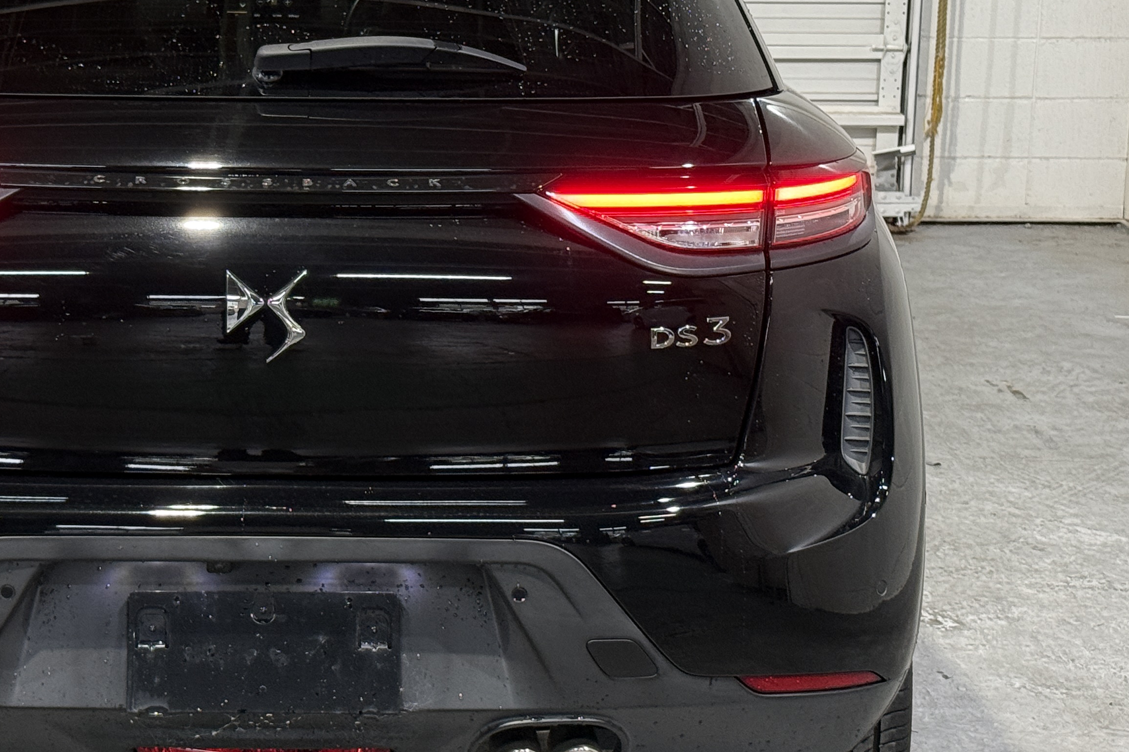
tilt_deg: -10.8
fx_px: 2728
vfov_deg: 15.7
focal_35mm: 87
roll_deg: -0.6
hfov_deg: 23.1
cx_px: 266
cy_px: 258
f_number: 1.78
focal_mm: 6.76
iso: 160
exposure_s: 1/60
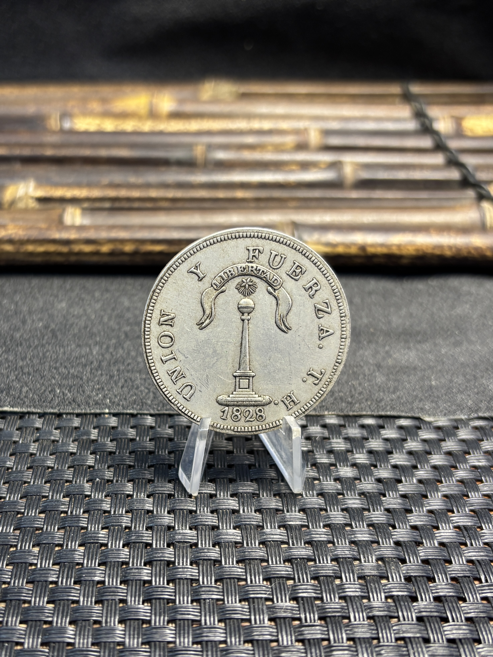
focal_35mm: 26
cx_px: 246
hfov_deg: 53.1
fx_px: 494
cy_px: 328
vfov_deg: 67.3
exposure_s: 1/50
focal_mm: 5.96
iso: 125
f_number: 1.6
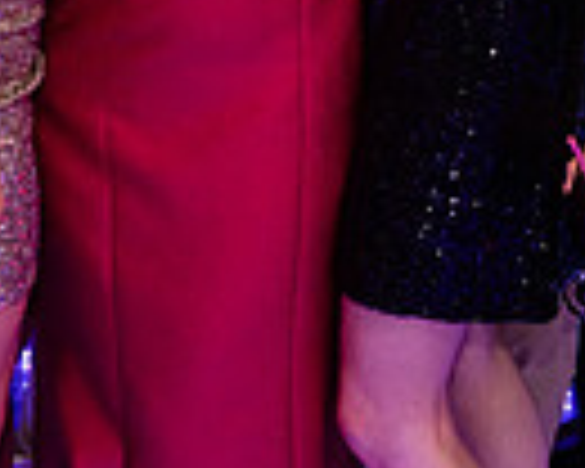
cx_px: 234
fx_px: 1922
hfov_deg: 17.3
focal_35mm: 111
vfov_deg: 13.0
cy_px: -277
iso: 1000
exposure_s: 1/160
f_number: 3.2
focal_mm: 25.5
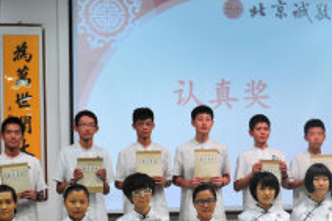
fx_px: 765
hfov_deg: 24.2
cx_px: 251
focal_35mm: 83
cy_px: 181
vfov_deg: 16.3
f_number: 4
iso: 500
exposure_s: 1/60
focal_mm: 24
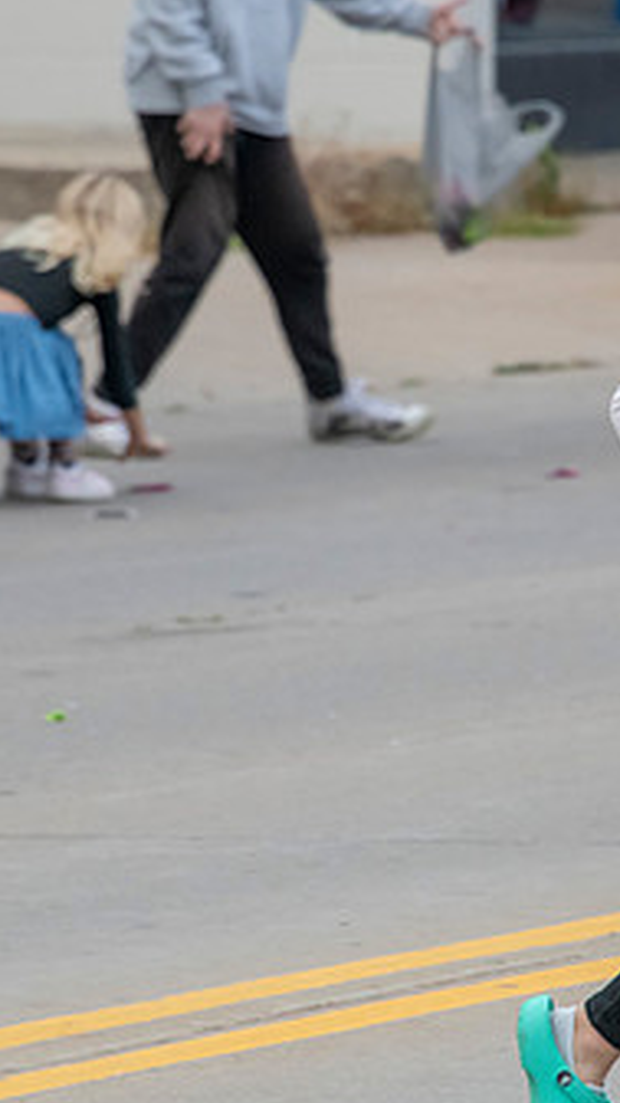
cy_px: 487
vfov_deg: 4.0
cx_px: 341
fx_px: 15870
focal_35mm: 543
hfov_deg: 2.2
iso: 3200
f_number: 11
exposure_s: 1/500
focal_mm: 300
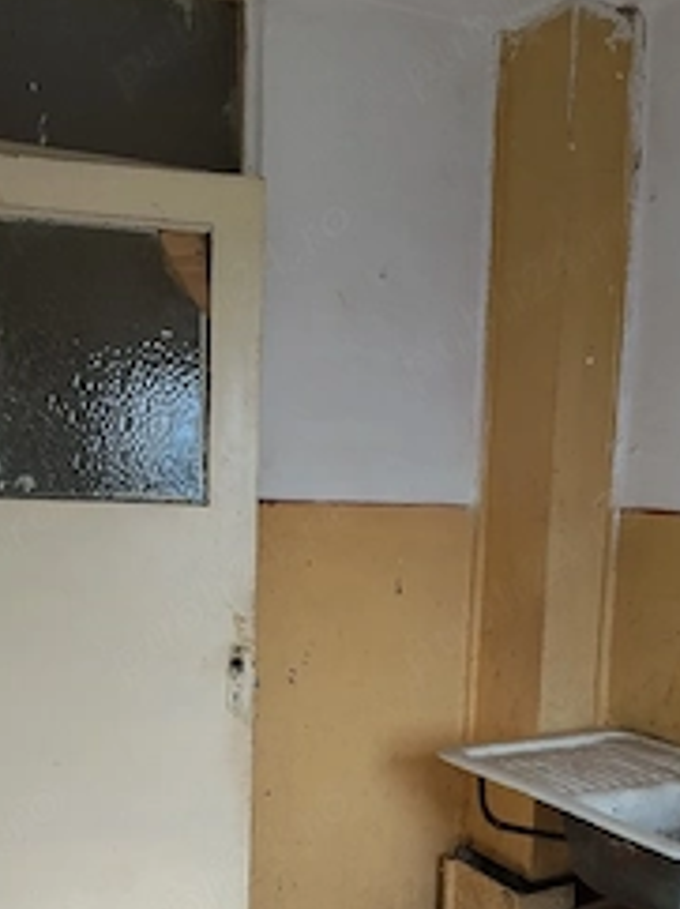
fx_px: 1259
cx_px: 304
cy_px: 631
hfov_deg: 30.2
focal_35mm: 48
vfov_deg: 39.1
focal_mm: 3.96
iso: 50
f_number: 1.8
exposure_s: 1/152
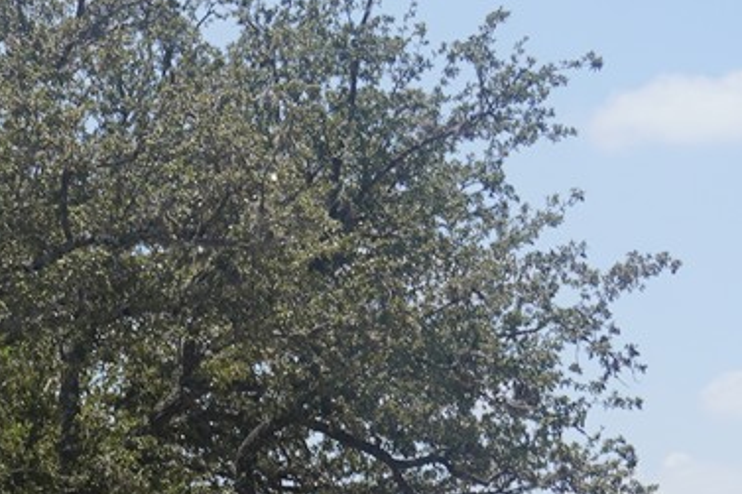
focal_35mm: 207
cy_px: 1061
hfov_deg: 9.2
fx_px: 4264
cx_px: -862
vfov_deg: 6.4
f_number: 14
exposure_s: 1/100
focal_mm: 39
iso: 100
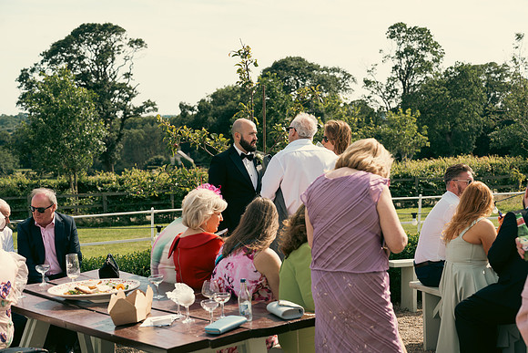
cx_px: 264
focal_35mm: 70
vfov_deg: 19.5
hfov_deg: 28.8
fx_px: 1027
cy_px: 176
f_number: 5
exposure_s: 1/400
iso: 125
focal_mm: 70
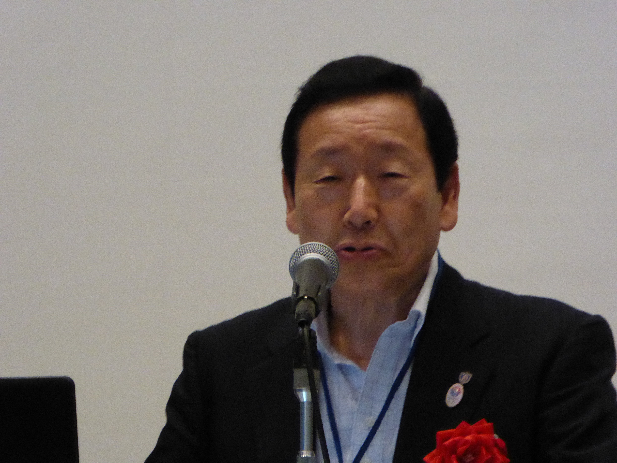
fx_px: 6880
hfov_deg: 5.1
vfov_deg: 3.9
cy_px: 232
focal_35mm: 386
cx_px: 308
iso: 1600
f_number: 6
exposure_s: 1/40
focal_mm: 62.1
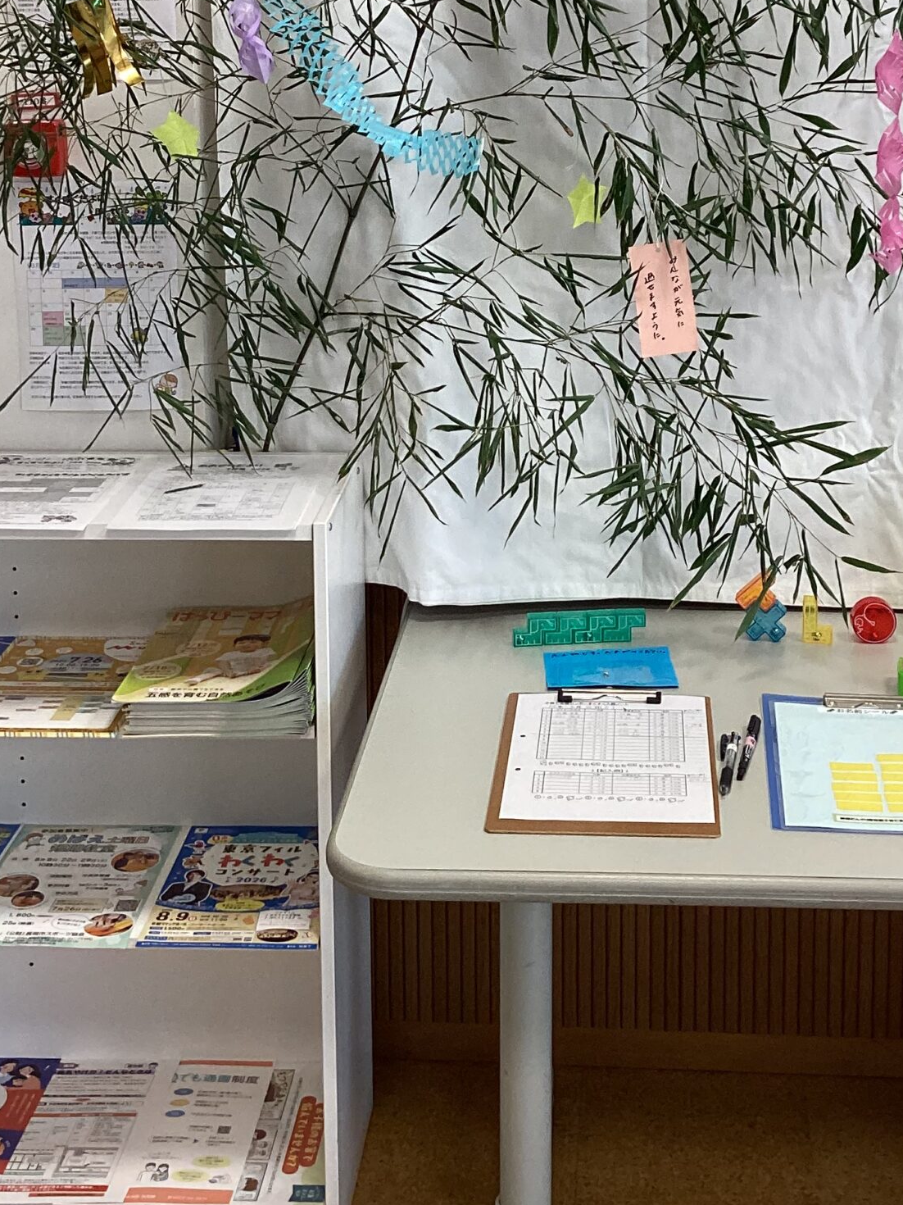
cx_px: 534
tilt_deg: -7.7
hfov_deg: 27.0
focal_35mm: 54
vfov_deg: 34.1
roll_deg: -0.1
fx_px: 1879
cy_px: 184
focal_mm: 3.3
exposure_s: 1/120
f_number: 2.4
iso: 64
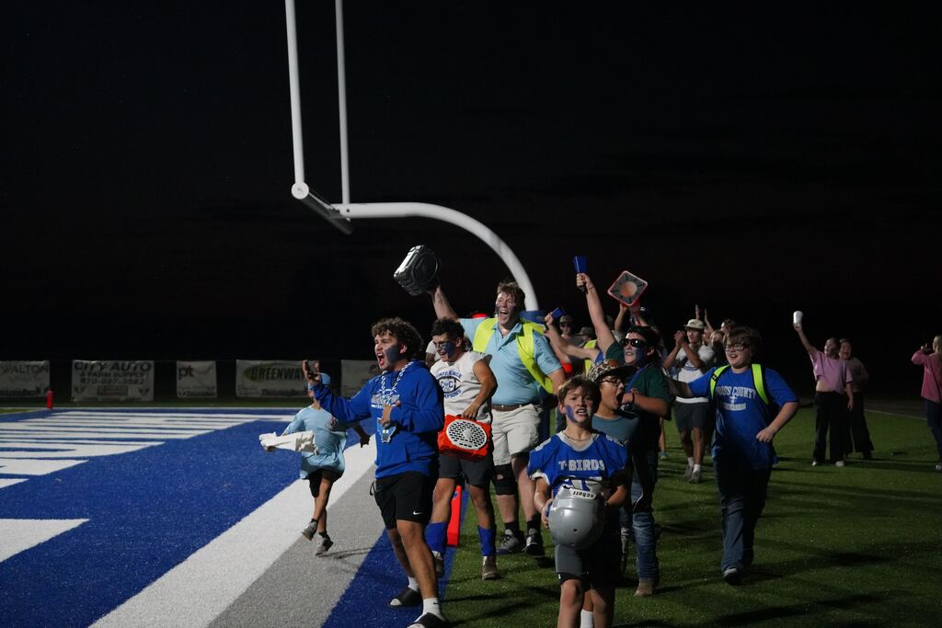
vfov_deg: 19.5
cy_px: 314
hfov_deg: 28.8
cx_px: 471
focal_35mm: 70
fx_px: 1832
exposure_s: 1/1000
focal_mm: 70
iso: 12800
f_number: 4
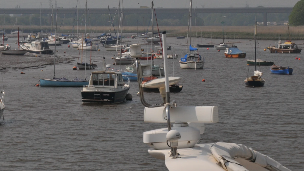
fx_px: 1483
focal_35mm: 184
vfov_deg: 6.6
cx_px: 110
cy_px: 68
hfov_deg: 11.7
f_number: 14
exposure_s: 1/800
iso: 400
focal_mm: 70
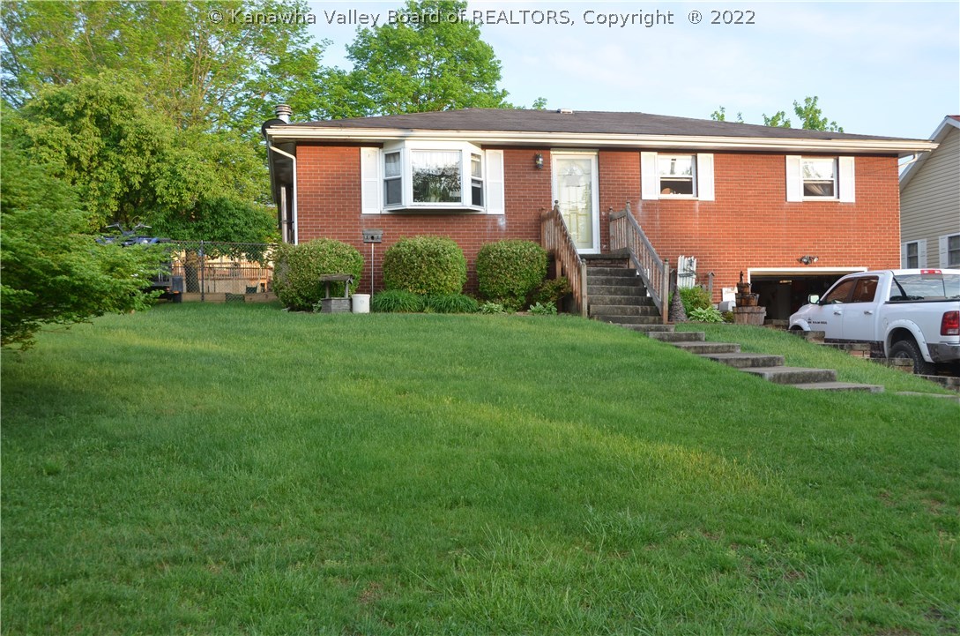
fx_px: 958
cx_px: 480
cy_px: 318
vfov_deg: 36.7
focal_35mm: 36
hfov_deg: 53.2
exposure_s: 1/125
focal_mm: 24
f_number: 5.6
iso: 200
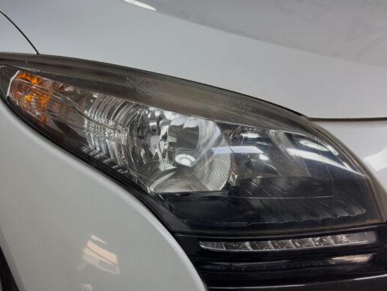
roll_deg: +0.3
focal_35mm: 37
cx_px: 191
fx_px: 414
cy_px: 163
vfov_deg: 38.7
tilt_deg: -21.7
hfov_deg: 50.1
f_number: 1.6
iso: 40
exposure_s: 1/122
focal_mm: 5.96
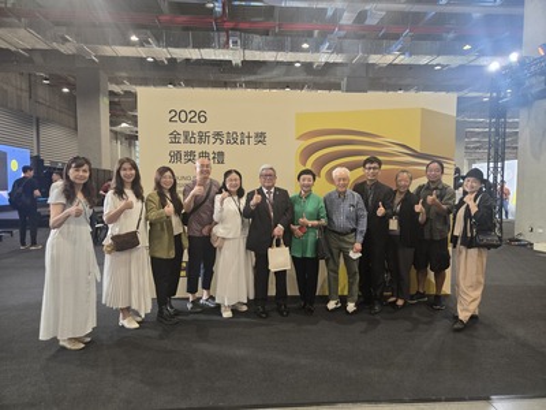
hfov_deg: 73.9
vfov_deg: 58.9
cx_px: 273
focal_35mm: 23
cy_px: 205
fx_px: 363
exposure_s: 1/120
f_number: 1.8
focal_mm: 5.4
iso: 320
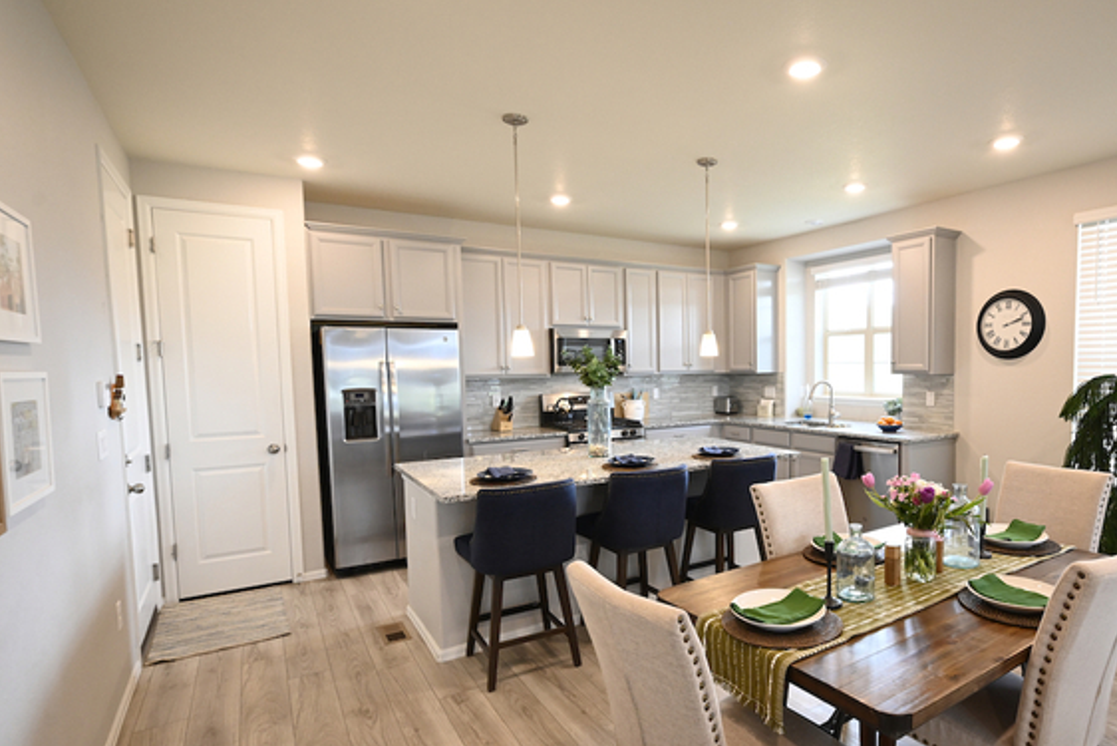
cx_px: 695
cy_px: 406
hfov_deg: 82.5
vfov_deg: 61.9
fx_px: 621
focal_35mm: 20
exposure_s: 1/25
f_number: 7.1
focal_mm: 15
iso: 1000
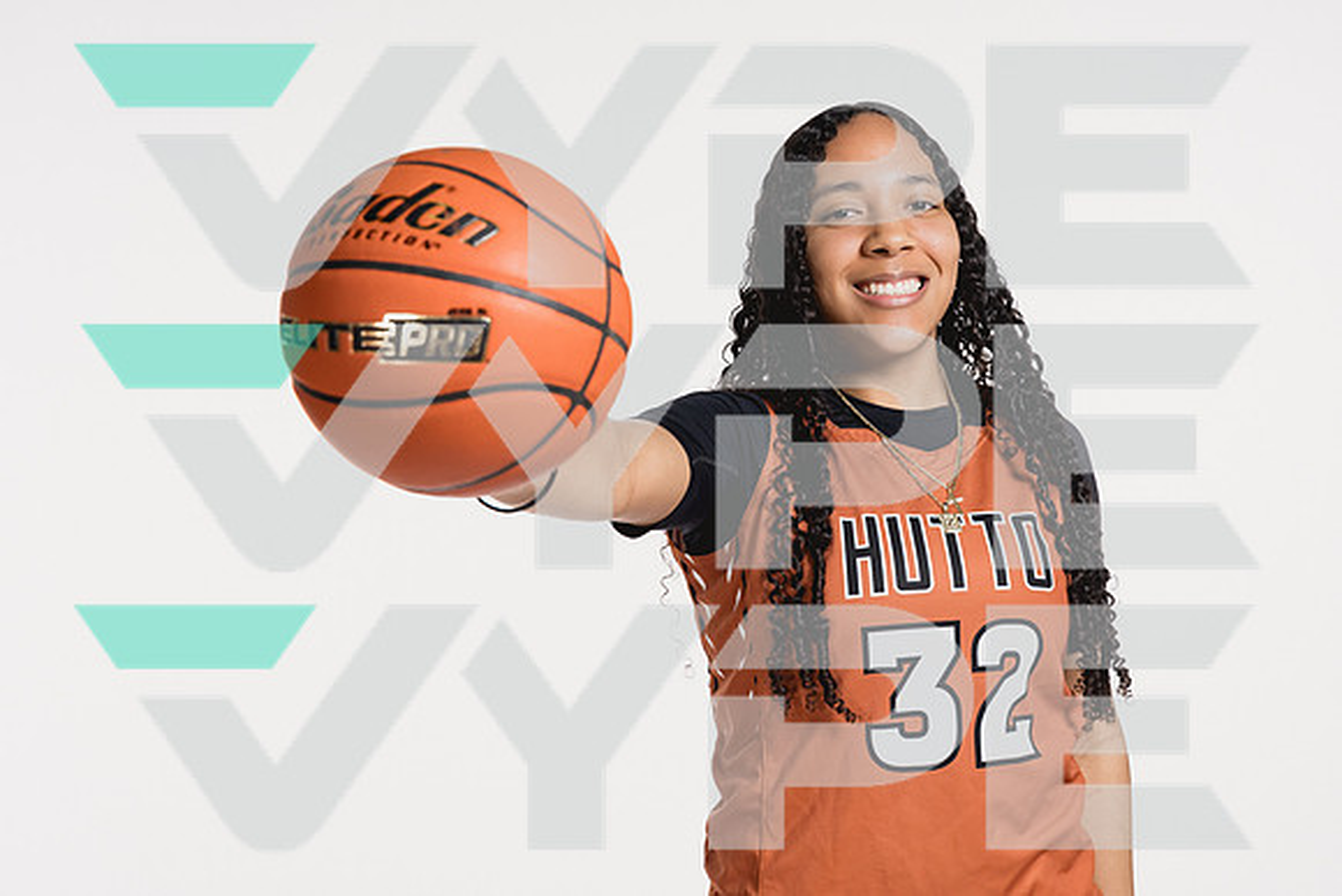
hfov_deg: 25.4
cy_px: 448
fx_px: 2979
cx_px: 766
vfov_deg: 17.1
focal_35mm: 80
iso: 640
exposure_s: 1/250
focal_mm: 70
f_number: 5.6
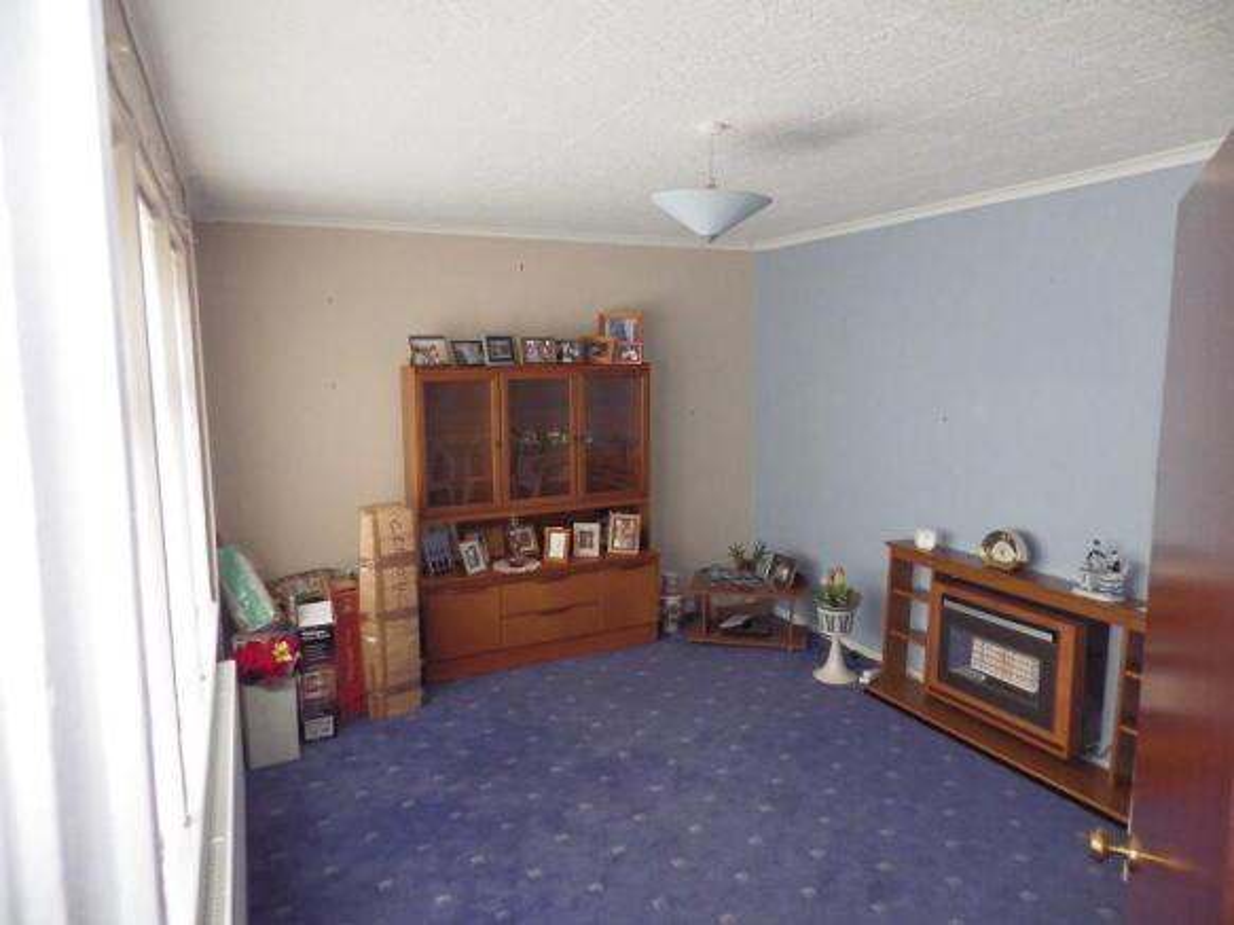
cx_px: 617
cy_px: 462
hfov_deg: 76.4
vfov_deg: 61.1
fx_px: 784
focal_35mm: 22
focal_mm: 4
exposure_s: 1/45
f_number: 3.1
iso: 500
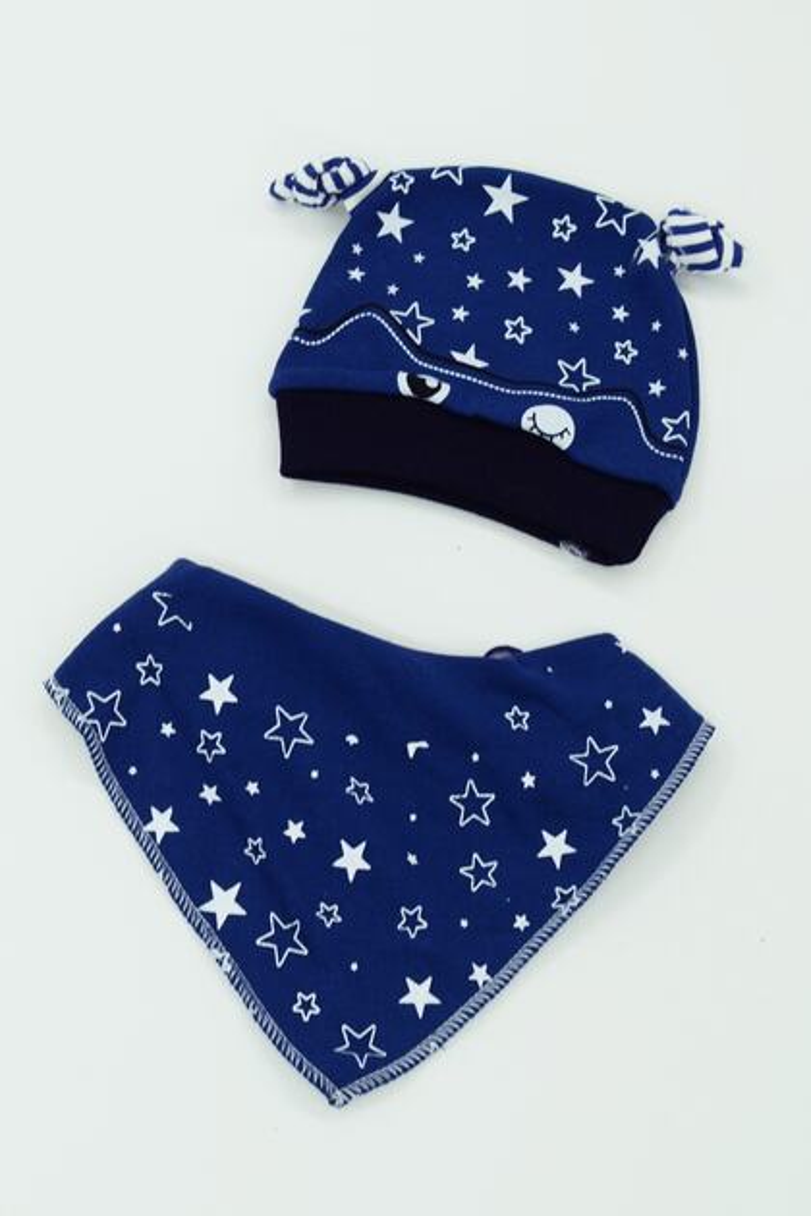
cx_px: 406
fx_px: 1926
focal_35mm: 57
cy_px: 608
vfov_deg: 35.1
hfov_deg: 23.8
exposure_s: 1/15
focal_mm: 38
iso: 100
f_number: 9
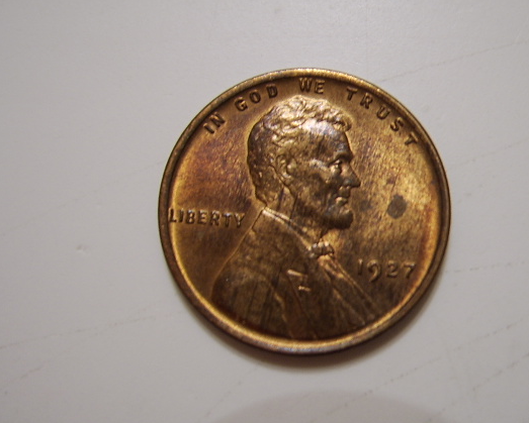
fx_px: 580
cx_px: 318
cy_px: 215
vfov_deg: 40.2
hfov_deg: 48.8
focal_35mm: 37
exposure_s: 1/5
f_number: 2.7
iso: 71
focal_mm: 8.13
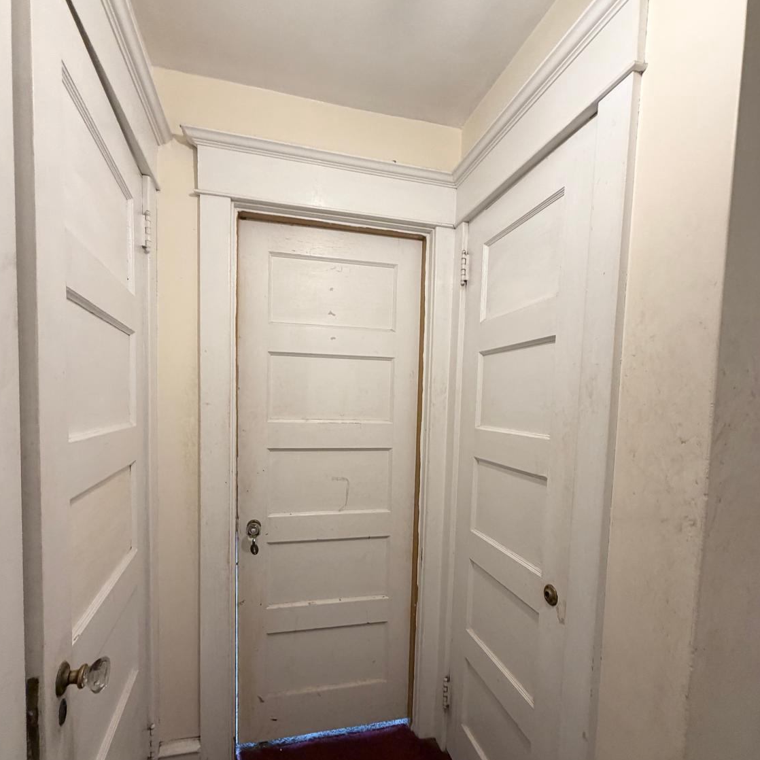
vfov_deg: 83.5
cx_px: 371
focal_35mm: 17
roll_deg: -1.3
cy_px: 433
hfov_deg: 84.0
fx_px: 422
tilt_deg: -3.8
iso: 200
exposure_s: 1/60
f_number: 2.2
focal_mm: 2.22
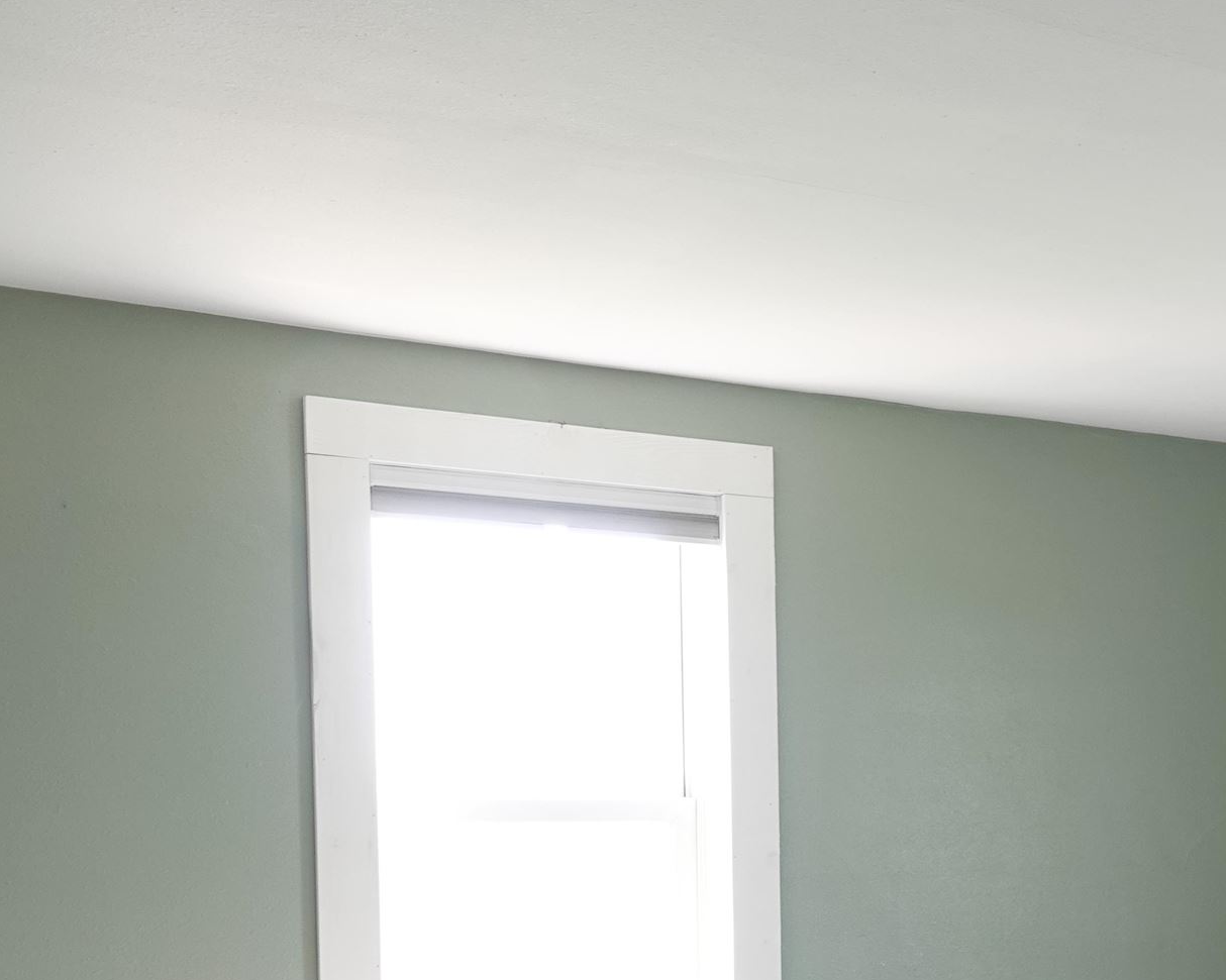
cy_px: 913
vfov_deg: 25.7
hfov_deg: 29.1
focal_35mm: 57
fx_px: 2068
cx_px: 1421
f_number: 2.5
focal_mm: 8.87
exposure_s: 1/40
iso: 100
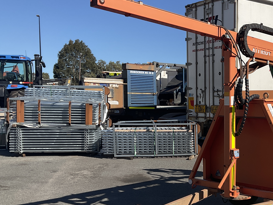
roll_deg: -2.4
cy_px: 136
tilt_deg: -2.8
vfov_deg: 27.9
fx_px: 410
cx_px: 235
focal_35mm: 52
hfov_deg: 35.1
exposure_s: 1/2538
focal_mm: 3
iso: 16
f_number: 1.8
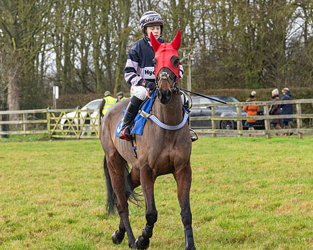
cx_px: 151
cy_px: 116
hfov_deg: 9.9
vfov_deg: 7.9
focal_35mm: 196
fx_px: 1815
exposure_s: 1/500
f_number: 5
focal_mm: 85
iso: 800
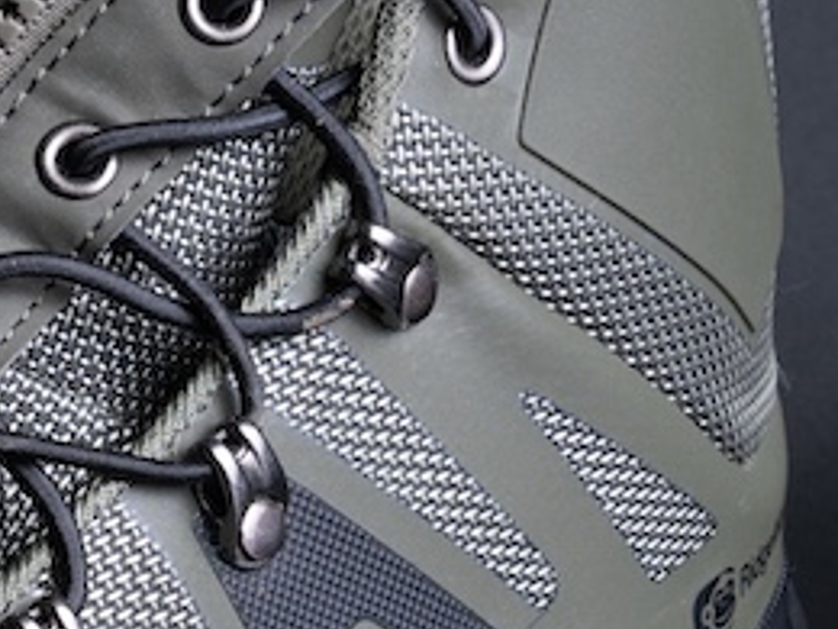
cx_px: -509
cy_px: 548
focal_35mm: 194
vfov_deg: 7.6
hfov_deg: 9.8
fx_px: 4696
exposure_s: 1/8
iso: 250
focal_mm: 35
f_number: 11
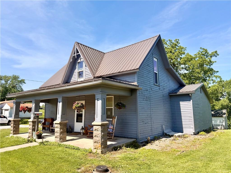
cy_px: 86
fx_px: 160
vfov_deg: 56.8
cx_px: 116
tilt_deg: +8.2
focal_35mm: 24
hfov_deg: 71.6
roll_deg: +0.7
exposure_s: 1/3759
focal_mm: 6.76
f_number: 1.78
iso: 80
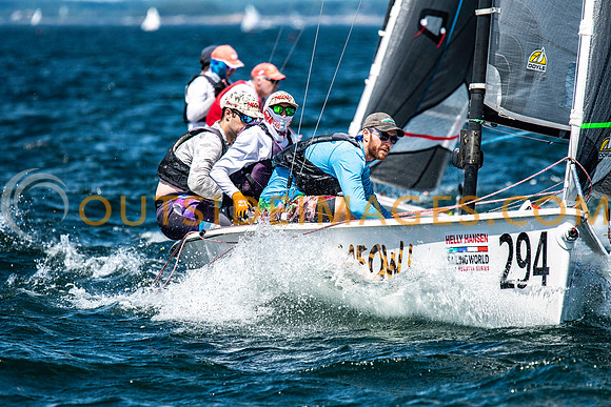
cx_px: 306
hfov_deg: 4.6
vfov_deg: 3.1
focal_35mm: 450
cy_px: 204
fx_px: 7639
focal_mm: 300
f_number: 5
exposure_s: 1/6400
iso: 500
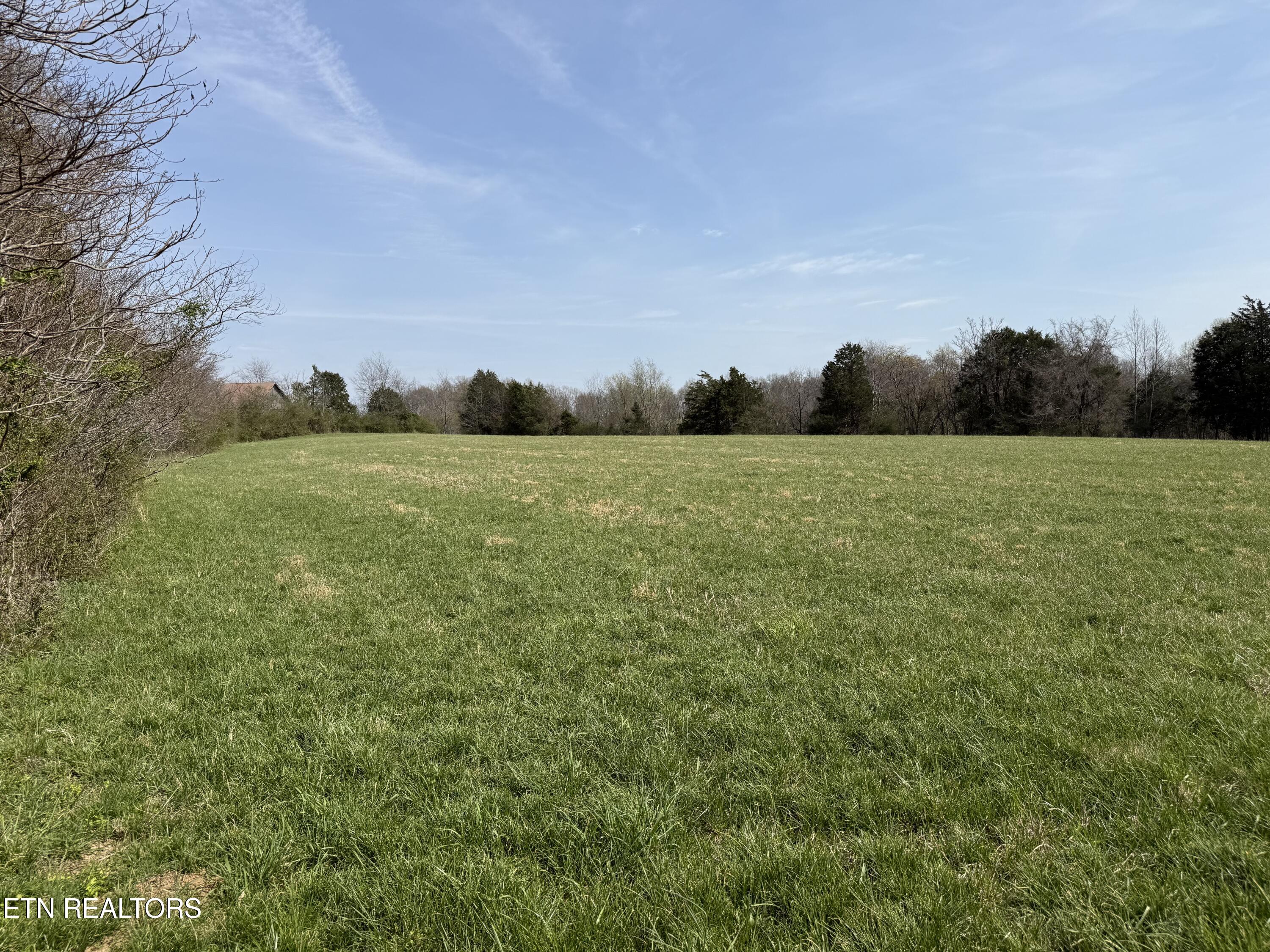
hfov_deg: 71.6
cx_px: 635
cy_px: 476
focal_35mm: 24
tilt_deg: -1.2
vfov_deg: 56.8
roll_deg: +1.1
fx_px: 881
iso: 80
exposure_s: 1/5714
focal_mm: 6.76
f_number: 1.78
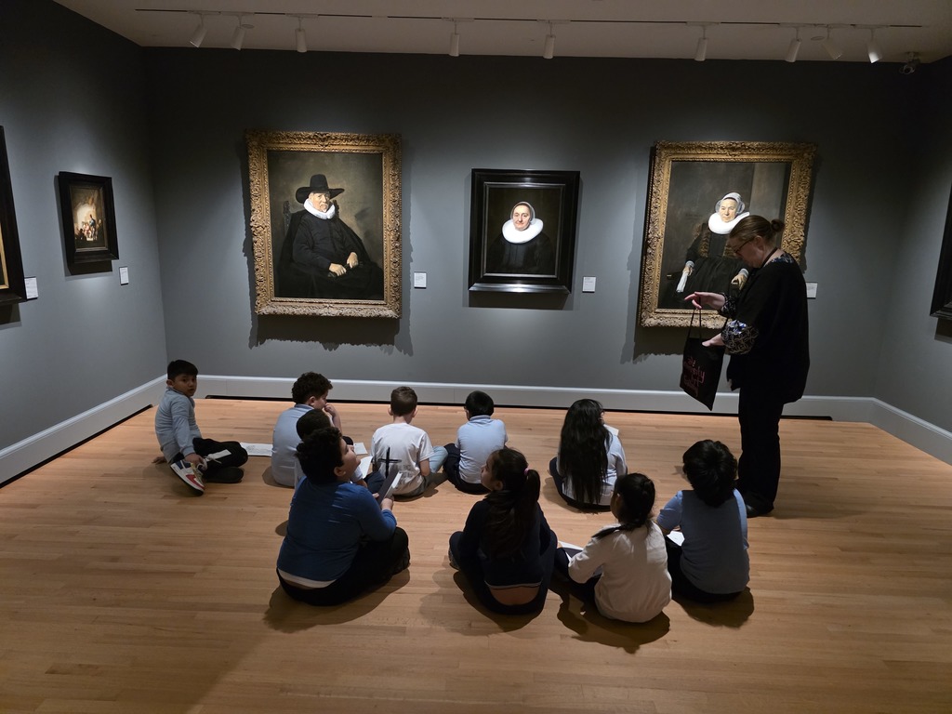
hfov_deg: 73.9
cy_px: 357
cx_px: 476
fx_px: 633
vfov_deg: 58.9
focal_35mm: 23
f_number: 1.7
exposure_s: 1/60
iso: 2000
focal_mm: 6.3
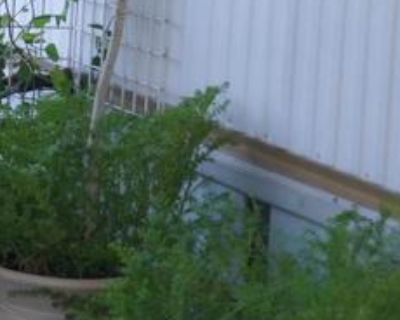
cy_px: 84
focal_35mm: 192
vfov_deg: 8.0
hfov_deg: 9.6
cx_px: -280
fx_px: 2273
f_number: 4.5
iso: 500
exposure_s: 1/160
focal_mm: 46
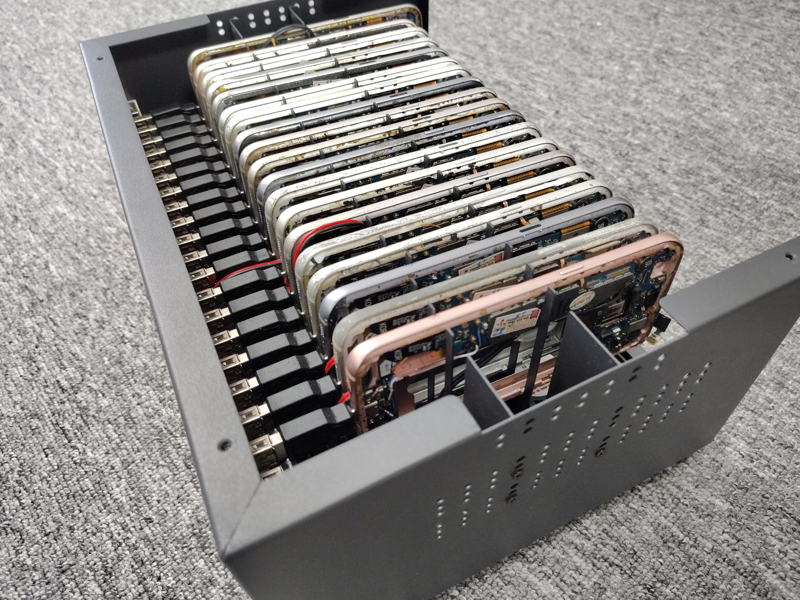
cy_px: 303
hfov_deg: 69.4
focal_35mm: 25
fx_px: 578
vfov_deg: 54.9
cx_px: 396
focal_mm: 5.56
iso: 966
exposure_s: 1/50
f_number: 1.8
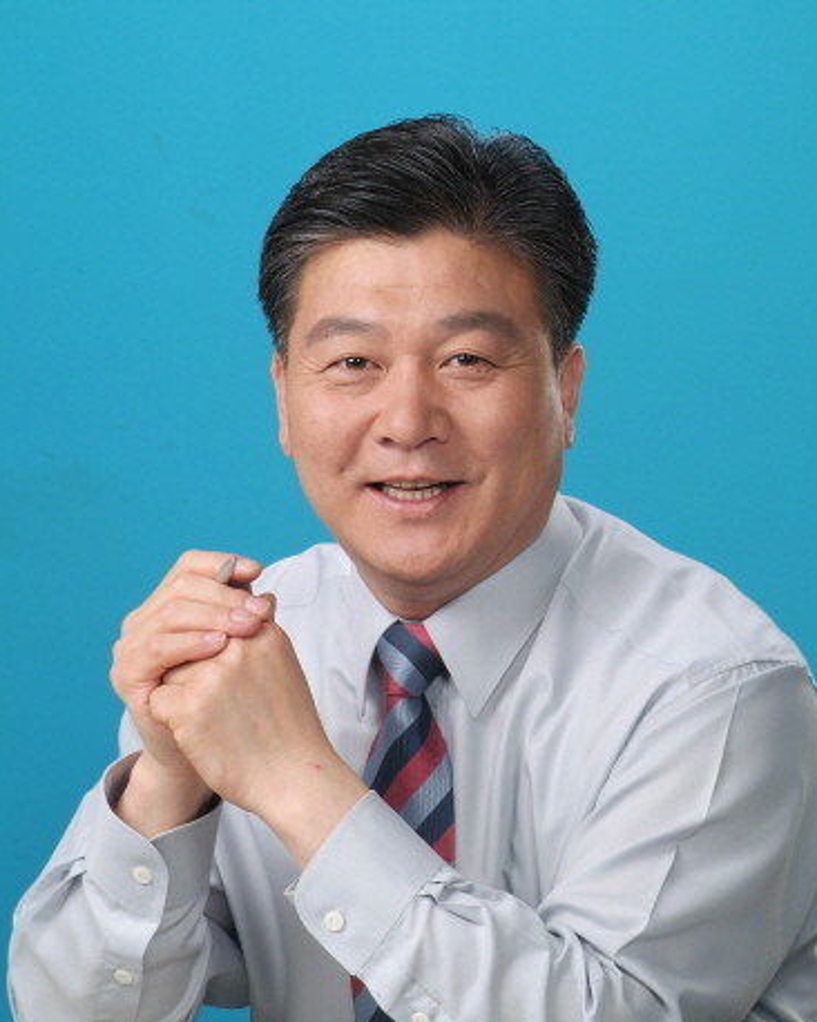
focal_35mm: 203
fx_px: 6140
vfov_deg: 9.5
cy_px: 527
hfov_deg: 7.6
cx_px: 410
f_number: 11
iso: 100
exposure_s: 1/90
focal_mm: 110
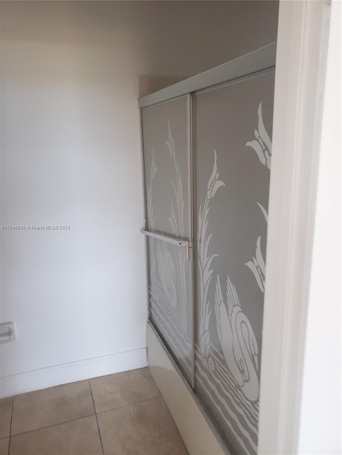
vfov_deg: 67.3
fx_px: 343
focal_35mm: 26
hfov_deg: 53.1
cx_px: 171
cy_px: 228
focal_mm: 4.3
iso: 200
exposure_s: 1/60
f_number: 2.4
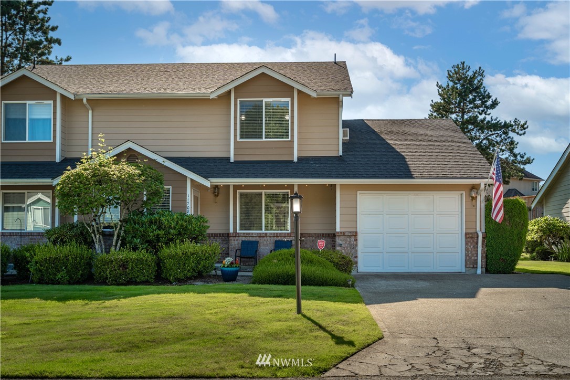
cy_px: 190
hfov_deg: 54.4
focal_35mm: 35
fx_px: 554
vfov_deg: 37.9
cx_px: 285
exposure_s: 1/160
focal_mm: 35
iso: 100
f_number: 4
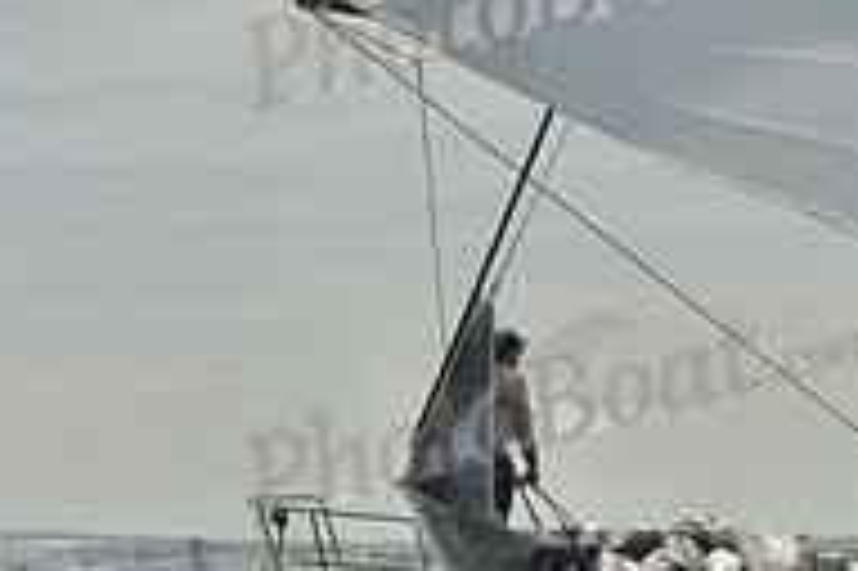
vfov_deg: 6.4
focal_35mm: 213
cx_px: 1114
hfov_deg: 9.5
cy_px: 578
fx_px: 5072
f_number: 8
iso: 280
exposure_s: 1/1600
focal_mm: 70
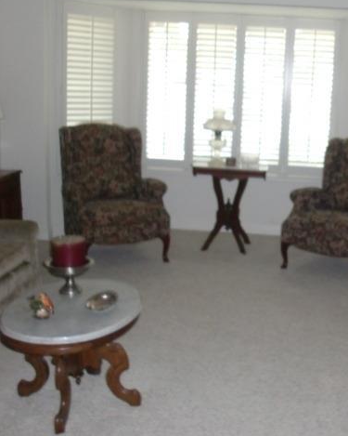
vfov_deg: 38.8
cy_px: 214
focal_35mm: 48
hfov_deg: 30.6
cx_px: 281
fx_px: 618
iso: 400
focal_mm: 6.3
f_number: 2.8
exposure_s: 1/60
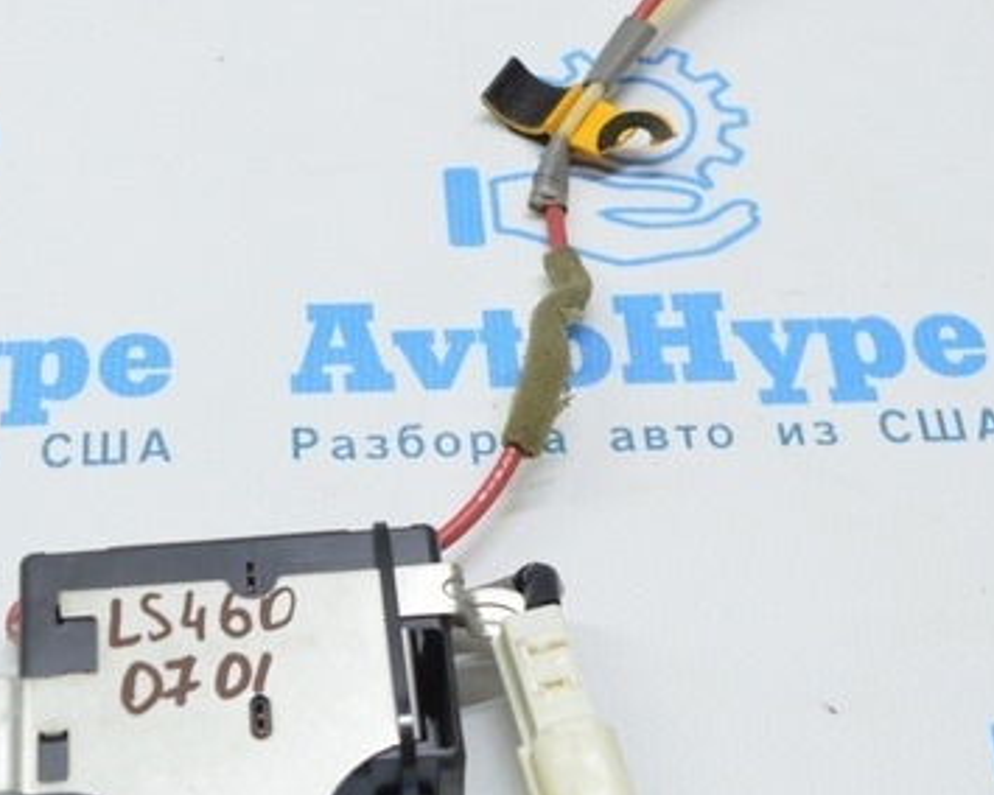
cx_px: 269
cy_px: 368
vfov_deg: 21.0
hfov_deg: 25.8
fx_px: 2148
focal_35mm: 73
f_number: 3.5
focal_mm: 18
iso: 400
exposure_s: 1/60
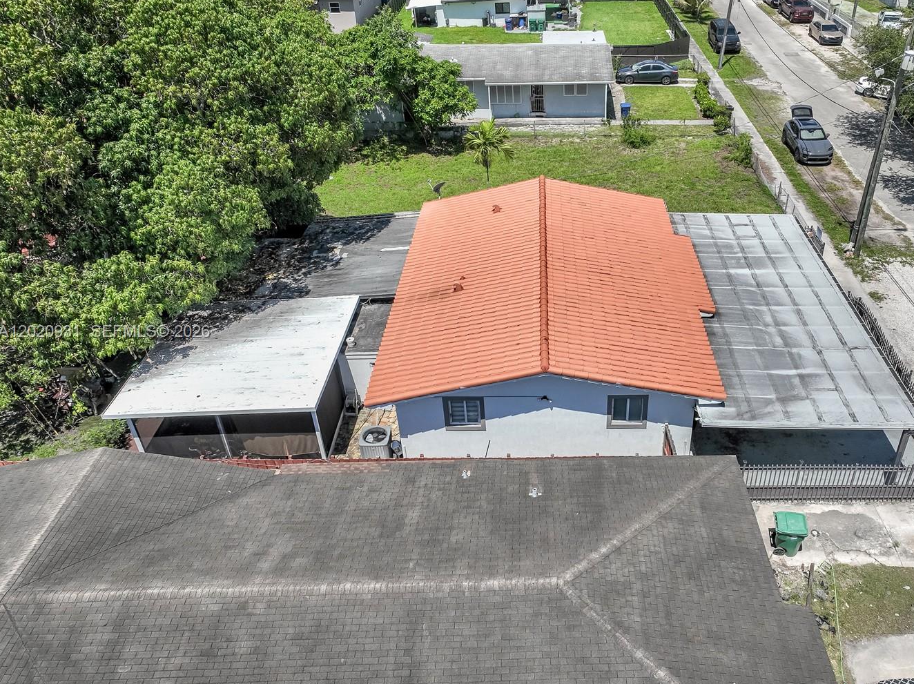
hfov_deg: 61.2
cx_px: 547
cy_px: 333
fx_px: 765
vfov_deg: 48.2
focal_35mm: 29
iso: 140
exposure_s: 1/3200
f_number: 2.8
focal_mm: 12.29
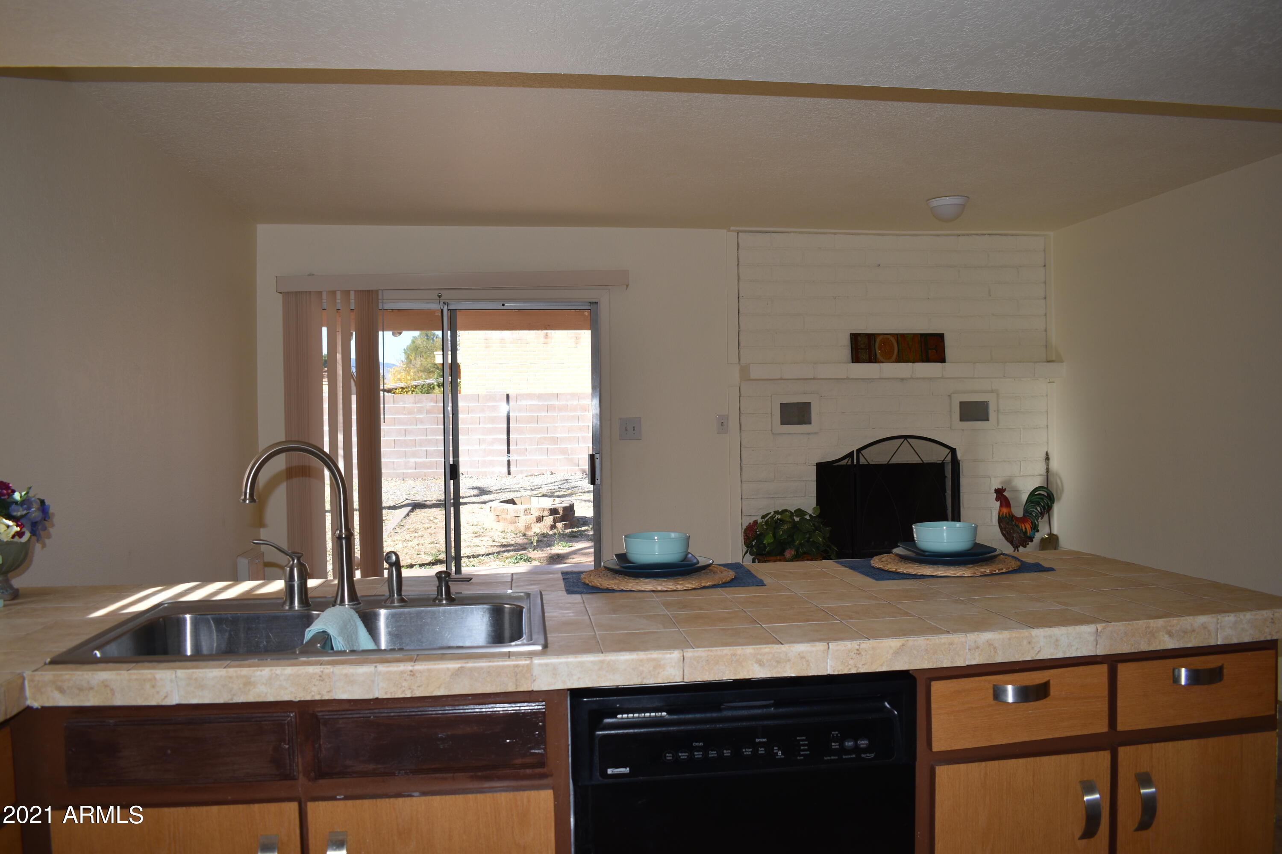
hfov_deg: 67.4
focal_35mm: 27
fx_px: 961
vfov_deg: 47.9
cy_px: 427
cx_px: 641
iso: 125
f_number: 5
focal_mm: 18
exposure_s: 1/200
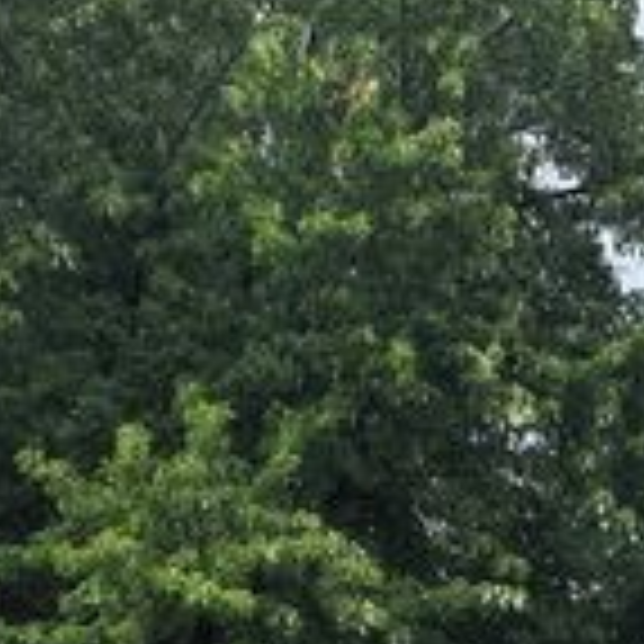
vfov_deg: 16.0
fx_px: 2000
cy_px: 1092
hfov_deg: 17.9
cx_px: 635
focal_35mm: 95
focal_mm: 6.3
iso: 50
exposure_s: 1/180
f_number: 1.7
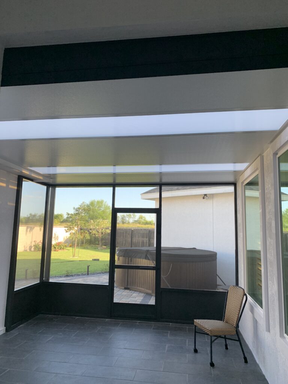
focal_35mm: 26
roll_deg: -1.9
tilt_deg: +8.5
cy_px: 192
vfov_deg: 67.3
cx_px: 144
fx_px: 288
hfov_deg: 53.1
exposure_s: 1/121
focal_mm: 4.25
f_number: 1.8
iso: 64
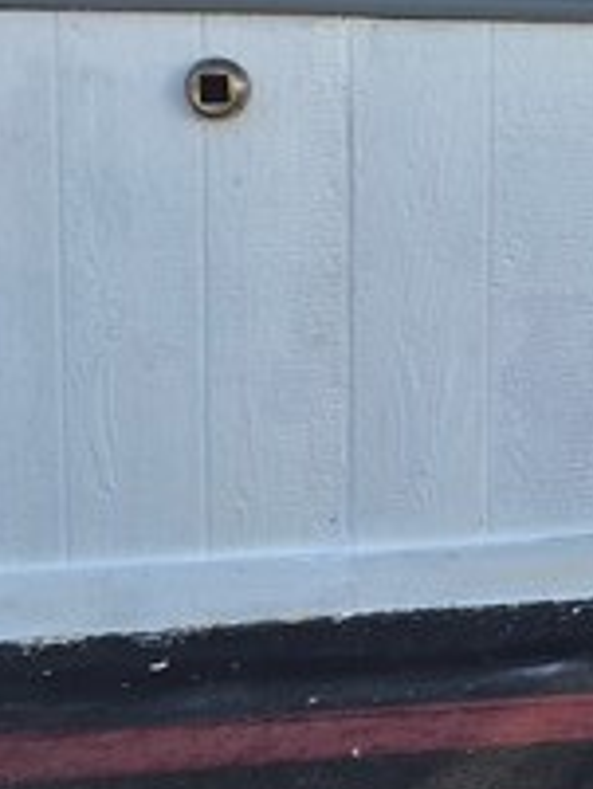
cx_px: 876
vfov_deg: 16.5
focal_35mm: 117
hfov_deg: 12.1
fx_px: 2670
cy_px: 43
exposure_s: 1/810
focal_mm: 5.4
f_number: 1.8
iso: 25
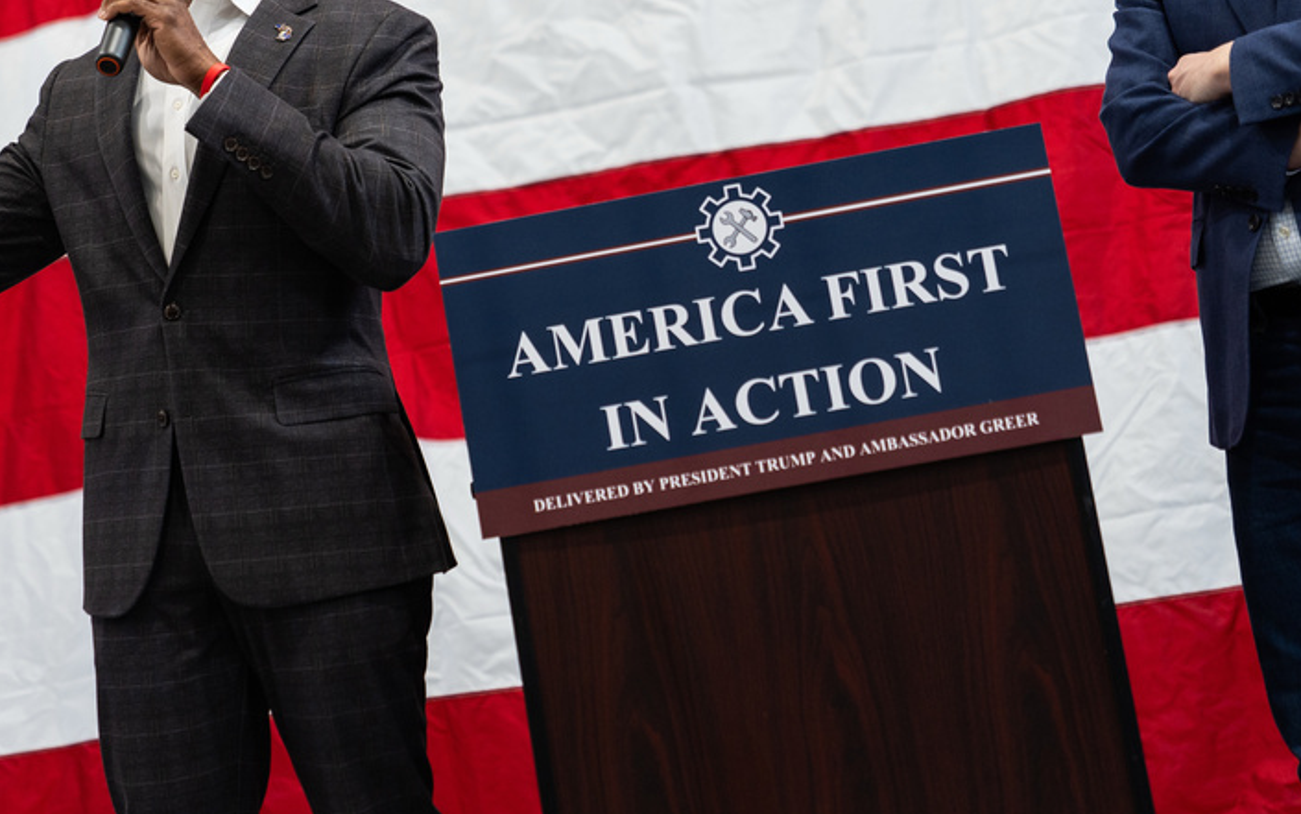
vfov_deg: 17.5
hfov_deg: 27.7
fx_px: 2624
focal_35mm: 74
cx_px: 465
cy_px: 216
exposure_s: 1/640
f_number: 2
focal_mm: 50
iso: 400
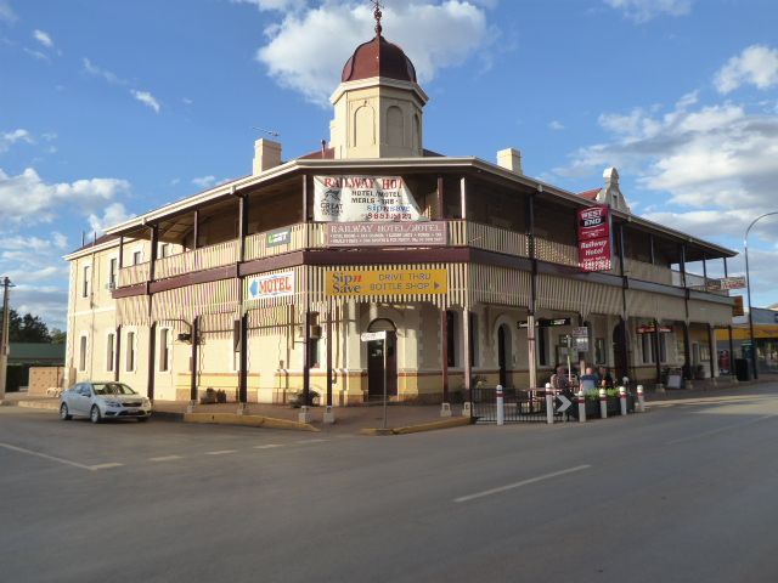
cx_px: 389
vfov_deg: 48.2
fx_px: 652
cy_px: 292
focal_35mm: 29
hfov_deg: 61.7
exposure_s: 1/500
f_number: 3.5
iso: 160
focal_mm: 5
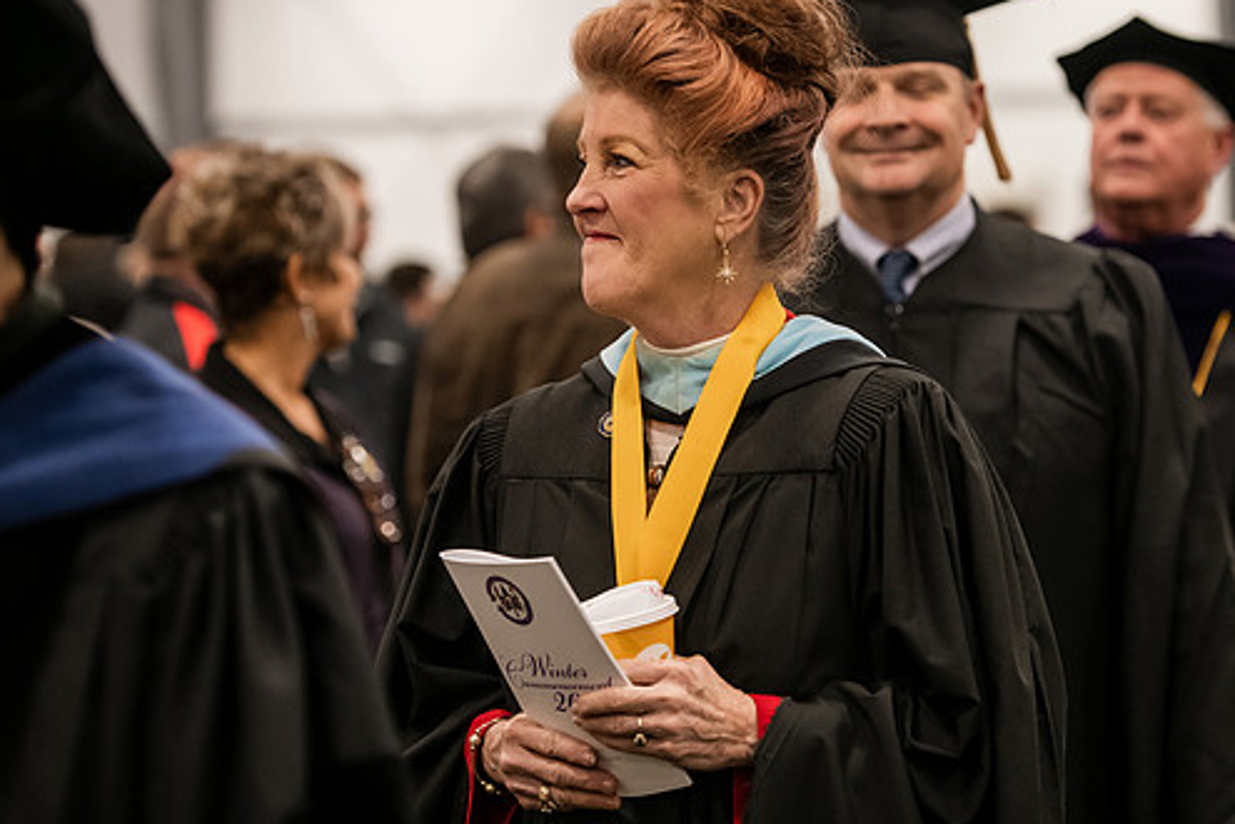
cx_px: 706
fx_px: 4425
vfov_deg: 10.6
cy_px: 351
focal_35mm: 129
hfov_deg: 15.9
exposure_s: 1/200
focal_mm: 110
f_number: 3.2
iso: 2000
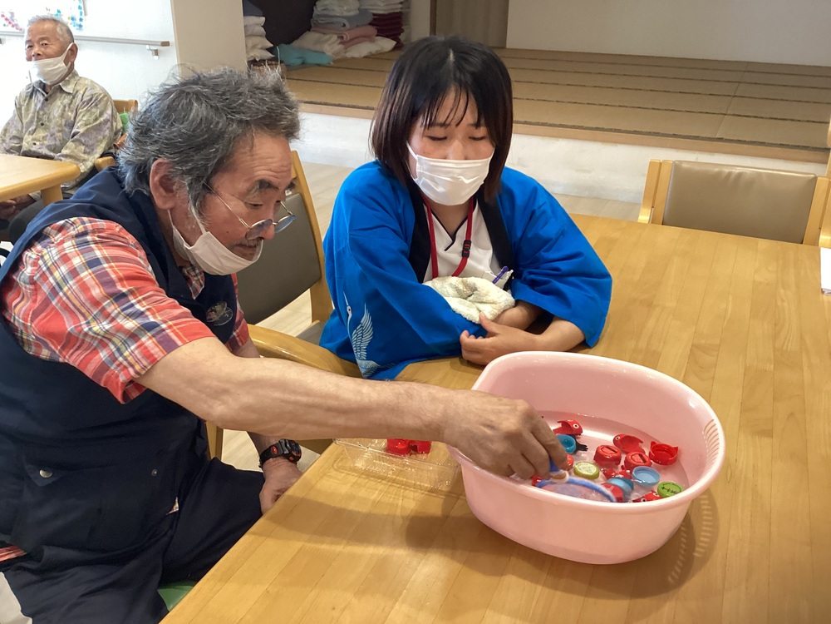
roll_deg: -0.3
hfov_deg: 58.4
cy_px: 312
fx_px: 744
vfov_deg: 45.4
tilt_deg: -24.8
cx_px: 416
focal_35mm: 31
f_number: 2.4
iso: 200
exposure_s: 1/50
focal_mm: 3.3
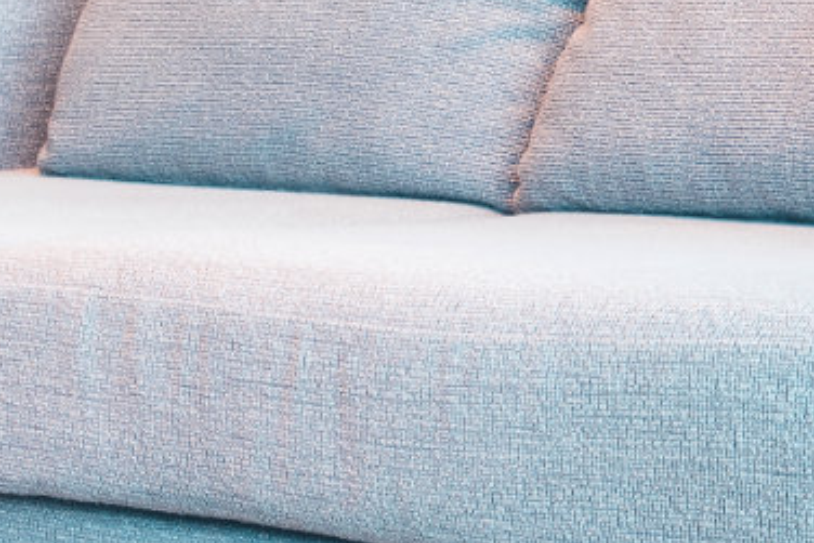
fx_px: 3461
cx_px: 537
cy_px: 159
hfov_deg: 13.4
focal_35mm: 153
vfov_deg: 9.0
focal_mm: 36
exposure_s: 2.5
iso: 100
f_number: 11
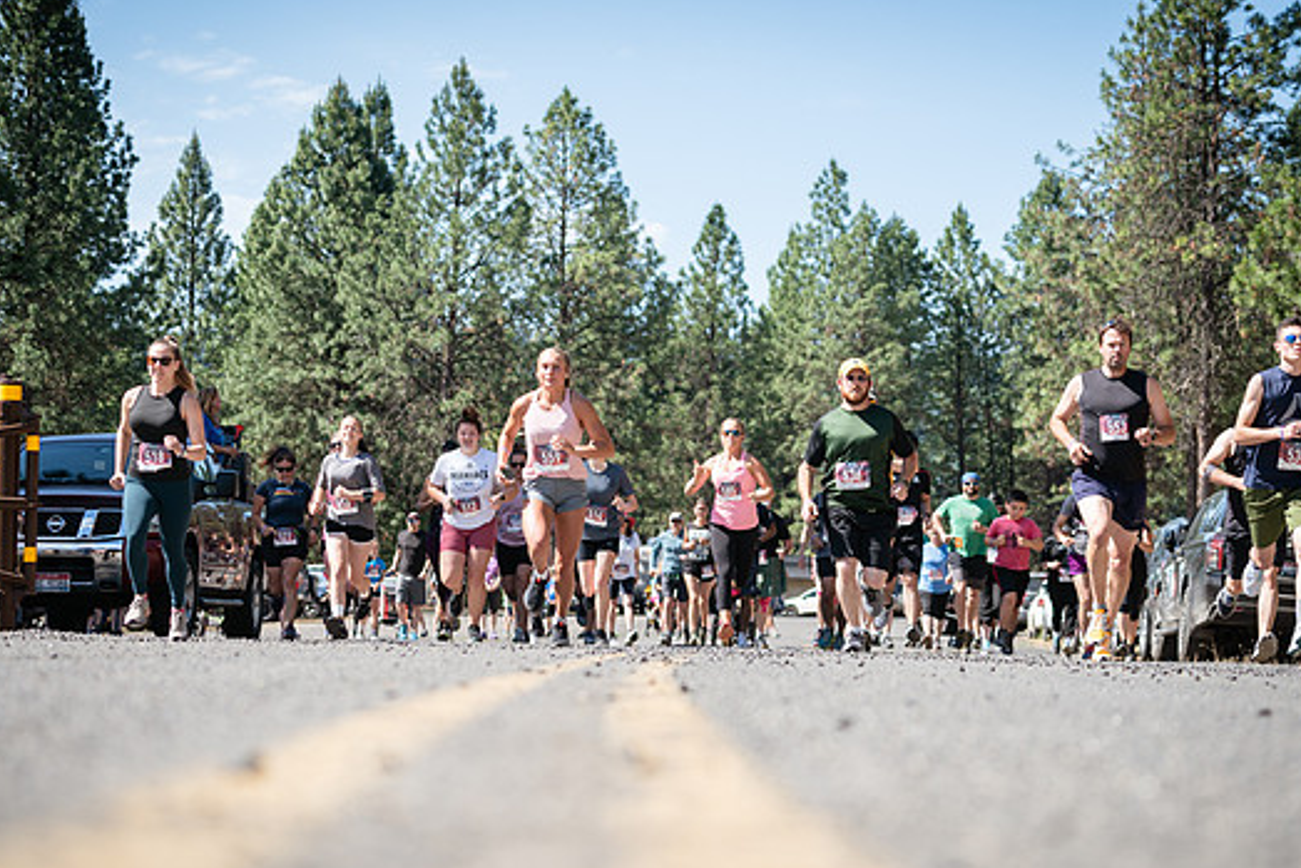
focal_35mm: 82
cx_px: 647
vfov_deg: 16.7
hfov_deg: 24.8
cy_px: 461
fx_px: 2964
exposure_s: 1/500
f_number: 4
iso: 125
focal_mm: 74
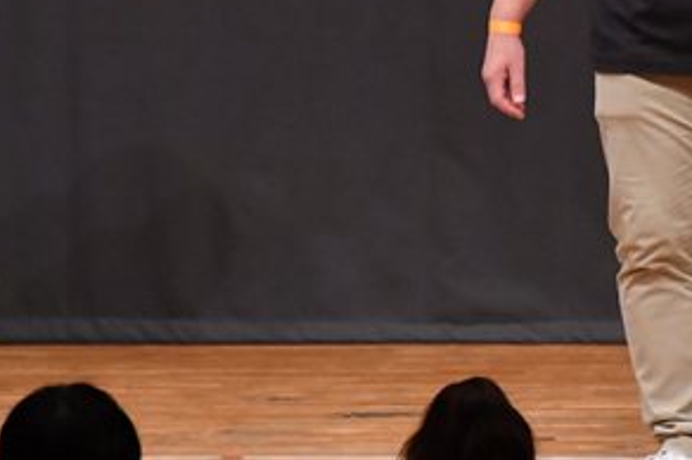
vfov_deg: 2.0
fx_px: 12999
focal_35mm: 677
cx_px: 624
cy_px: 12
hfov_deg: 3.0
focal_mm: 170
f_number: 5.6
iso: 5600
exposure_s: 1/400
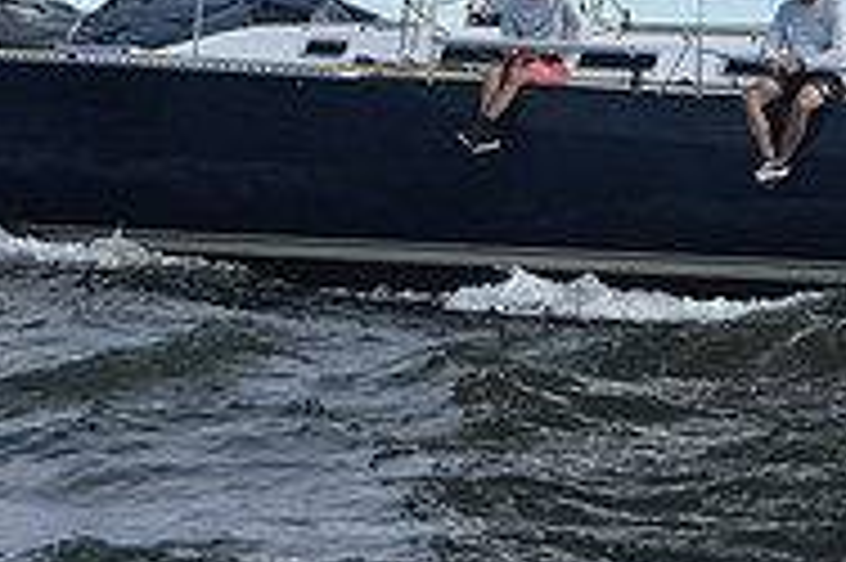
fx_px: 5071
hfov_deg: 9.5
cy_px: -20
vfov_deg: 6.3
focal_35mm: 216
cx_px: 756
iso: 250
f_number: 7.1
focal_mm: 70
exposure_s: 1/1000
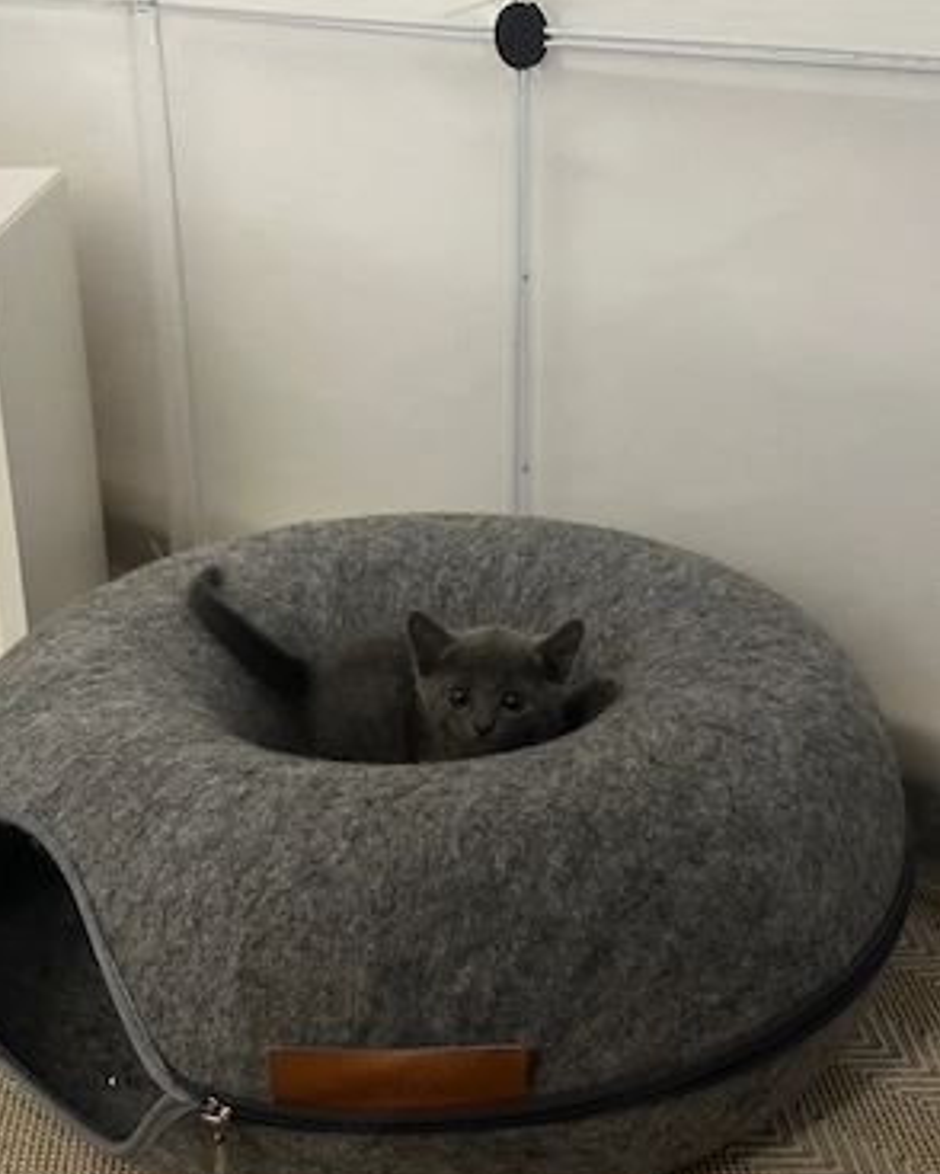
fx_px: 1772
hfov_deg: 29.7
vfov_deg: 36.6
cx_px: 464
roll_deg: +0.3
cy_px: 633
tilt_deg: -23.0
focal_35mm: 51
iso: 500
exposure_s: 1/25
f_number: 1.78
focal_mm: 6.86
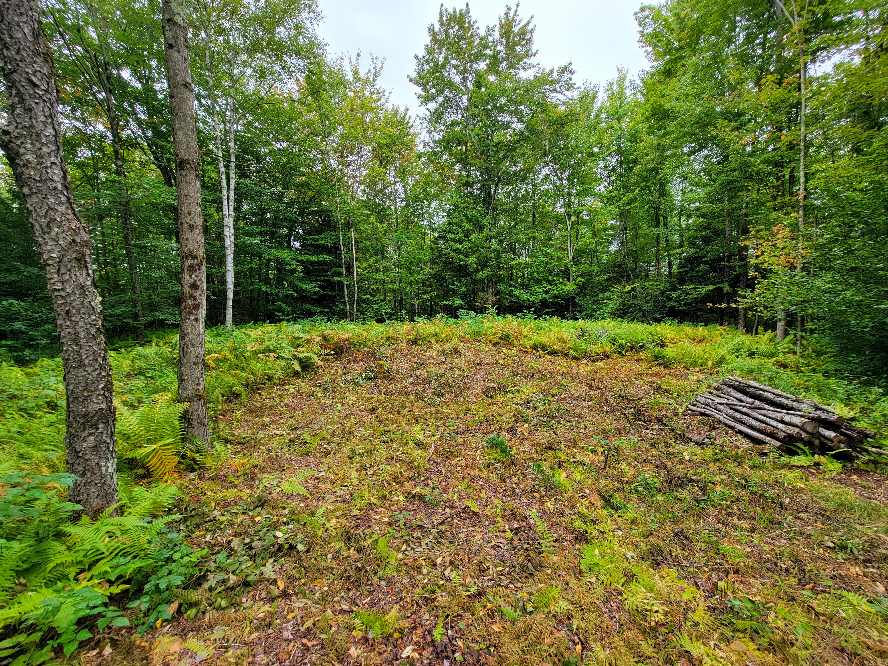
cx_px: 444
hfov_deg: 106.2
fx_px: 333
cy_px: 333
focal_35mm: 13
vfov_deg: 89.9
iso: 50
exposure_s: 1/150
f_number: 2.2
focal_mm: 2.2
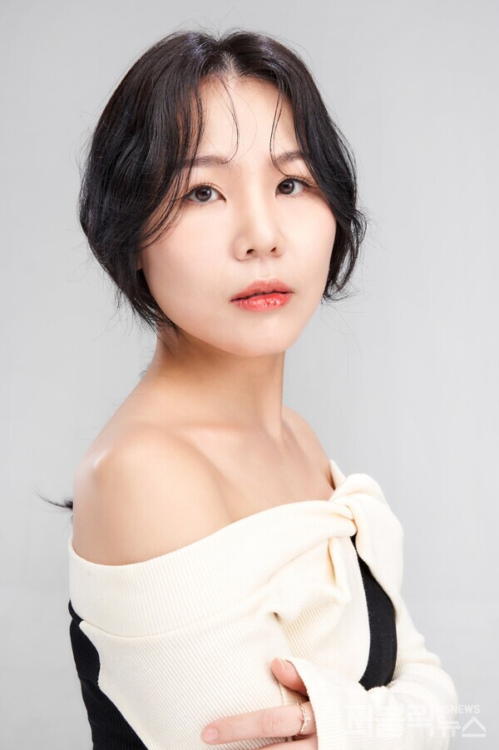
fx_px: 1186
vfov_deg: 35.1
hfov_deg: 23.8
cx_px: 250
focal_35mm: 57
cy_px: 375
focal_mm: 38
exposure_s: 1/160
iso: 100
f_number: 7.1
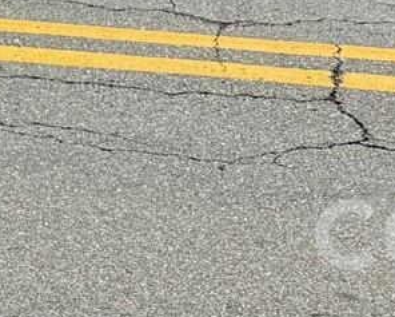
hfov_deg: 11.3
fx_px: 1894
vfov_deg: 8.0
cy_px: -692
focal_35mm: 162
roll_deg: -0.9
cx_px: -248
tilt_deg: +5.7
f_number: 1.78
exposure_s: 1/9009
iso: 80
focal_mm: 6.76
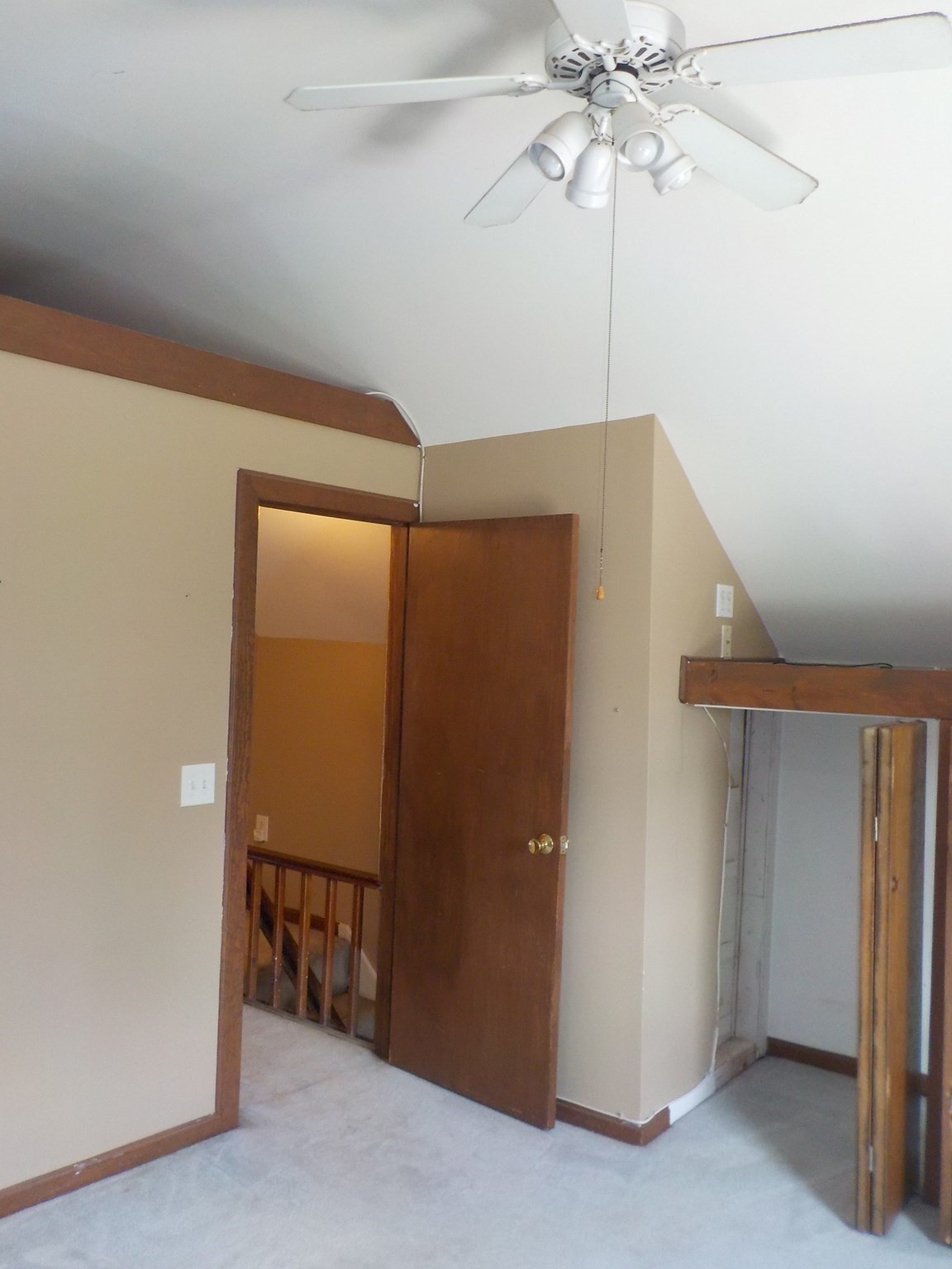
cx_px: 476
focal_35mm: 30
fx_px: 1100
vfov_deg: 60.0
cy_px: 634
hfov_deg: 46.8
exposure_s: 1/30
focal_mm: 4.1
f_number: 3.3
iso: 250
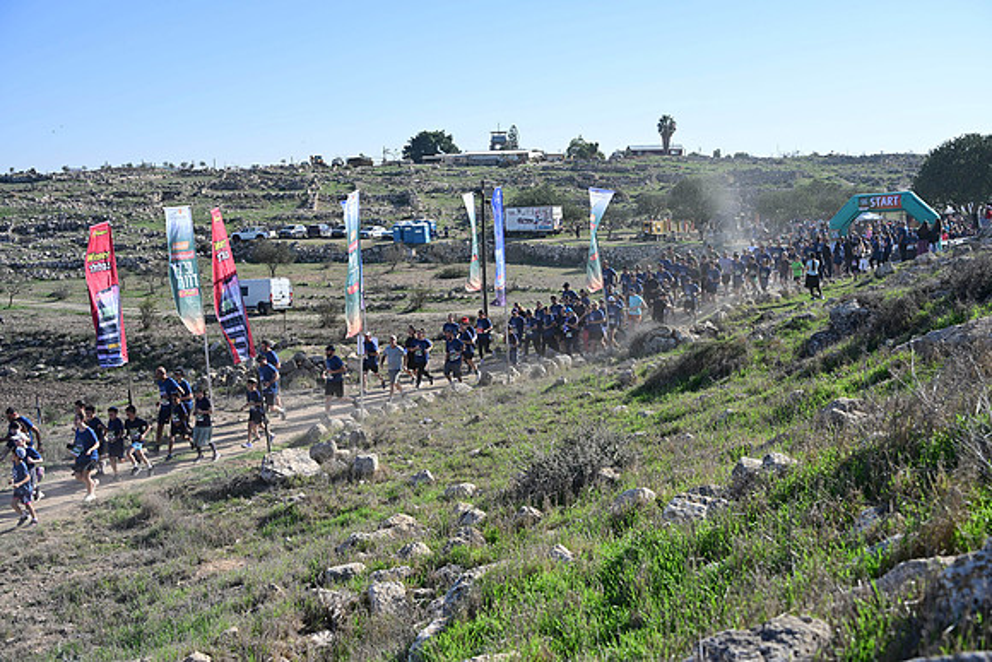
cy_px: 331
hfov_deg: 47.4
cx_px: 496
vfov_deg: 32.6
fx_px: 1130
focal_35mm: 41
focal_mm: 41
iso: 180
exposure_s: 1/2000
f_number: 3.5
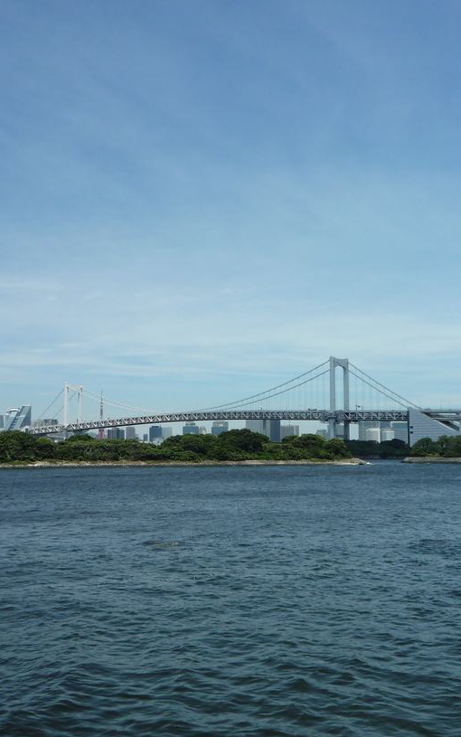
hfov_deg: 32.8
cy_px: 393
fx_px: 783
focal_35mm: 39
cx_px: 221
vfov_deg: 50.3
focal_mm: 4.4
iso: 100
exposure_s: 1/800
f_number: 4.5
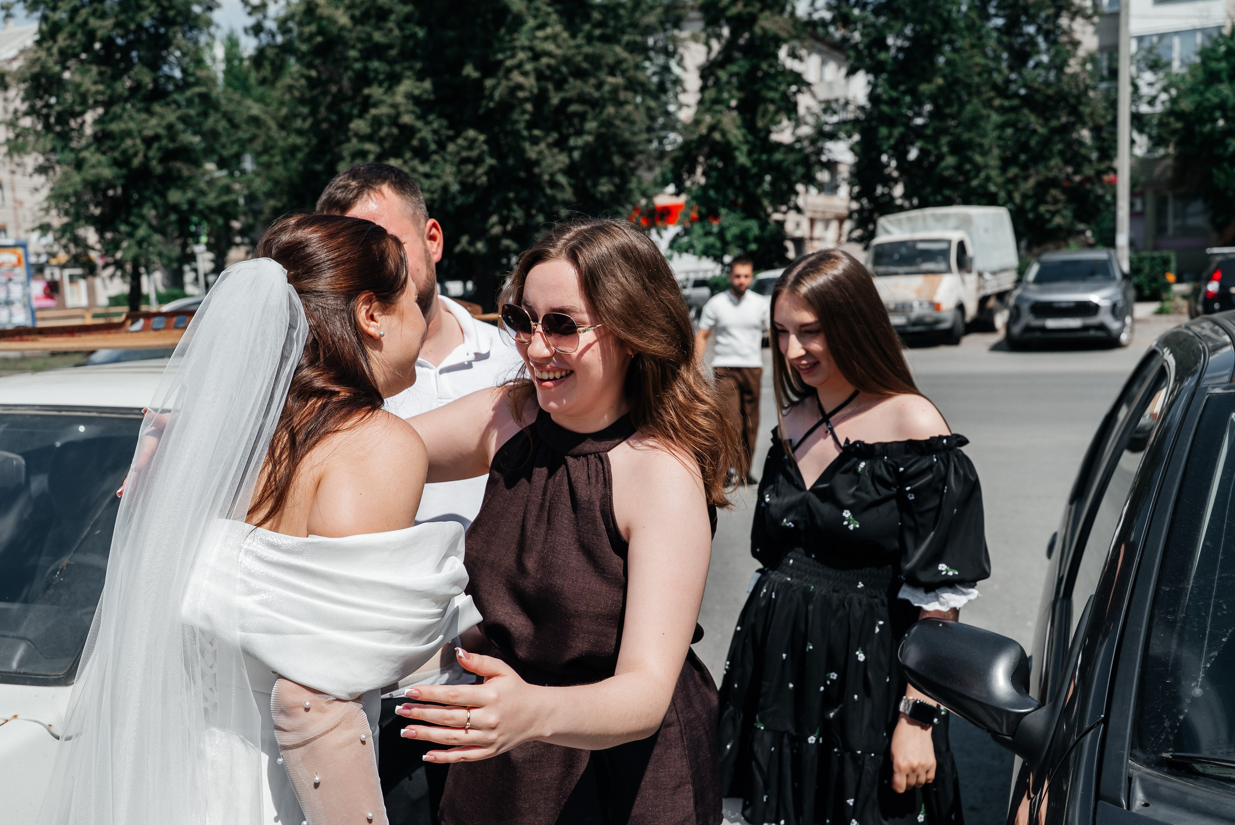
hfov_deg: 53.1
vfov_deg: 36.9
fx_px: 1235
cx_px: 618
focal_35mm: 36
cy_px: 412
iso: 100
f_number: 5
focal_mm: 36
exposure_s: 1/1250
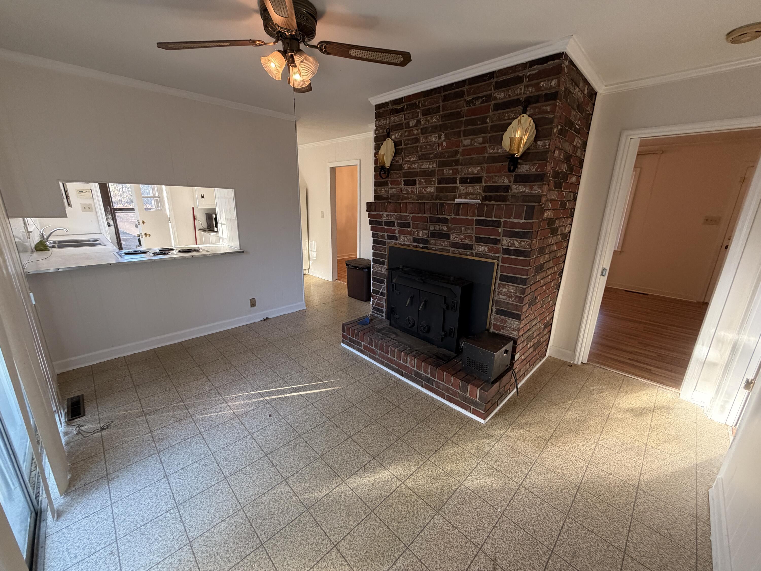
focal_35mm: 14
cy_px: 286
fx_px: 308
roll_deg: -1.2
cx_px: 380
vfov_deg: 85.7
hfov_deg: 102.1
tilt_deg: -15.7
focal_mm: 2.22
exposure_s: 1/120
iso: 250
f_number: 2.2
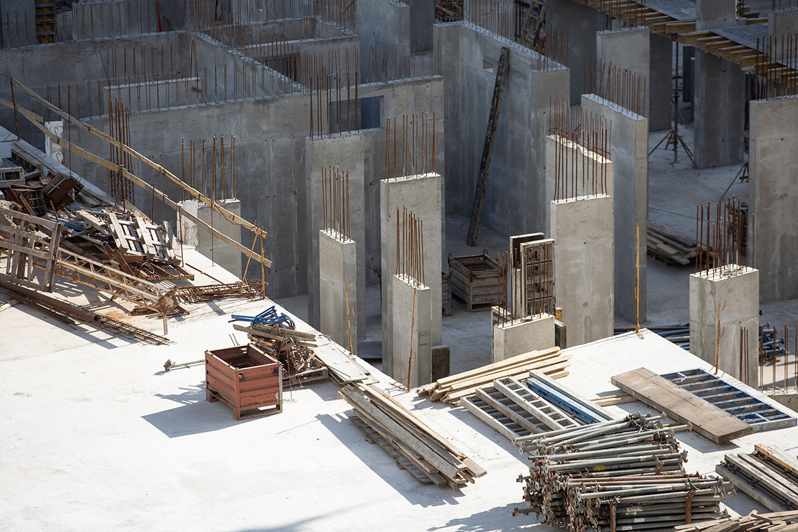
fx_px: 4433
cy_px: 266
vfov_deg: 6.9
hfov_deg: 10.3
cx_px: 399
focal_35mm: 200
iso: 100
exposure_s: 1/800
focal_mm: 200
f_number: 4
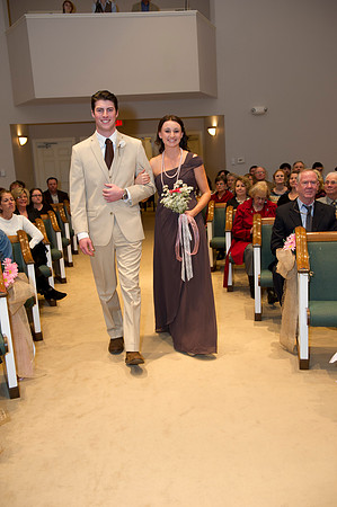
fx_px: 507
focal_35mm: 36
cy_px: 254
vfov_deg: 53.2
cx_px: 168
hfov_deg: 36.8
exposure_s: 1/80
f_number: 4
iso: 1250
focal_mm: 36
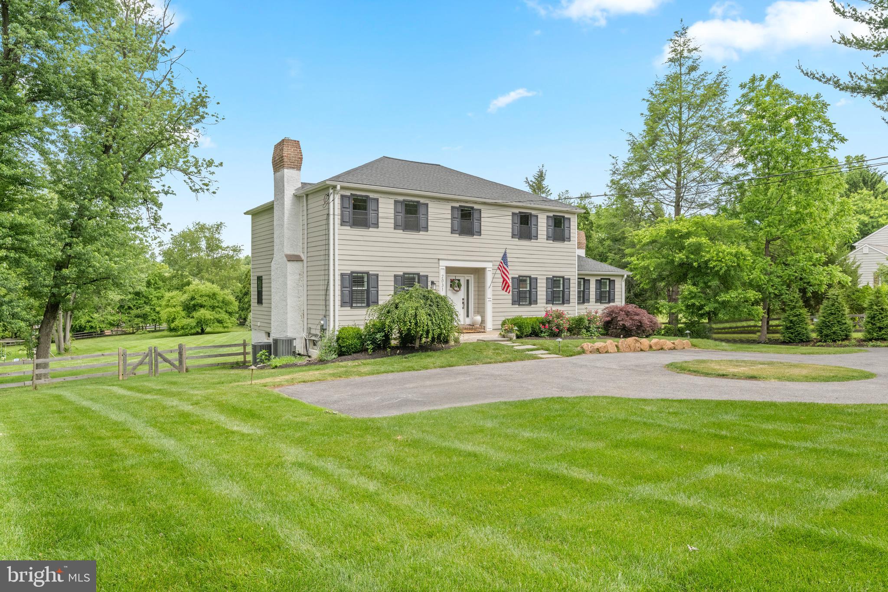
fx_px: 592
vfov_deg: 53.1
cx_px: 444
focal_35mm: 24
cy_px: 296
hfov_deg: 73.7
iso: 800
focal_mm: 24
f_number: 8
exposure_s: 1/400
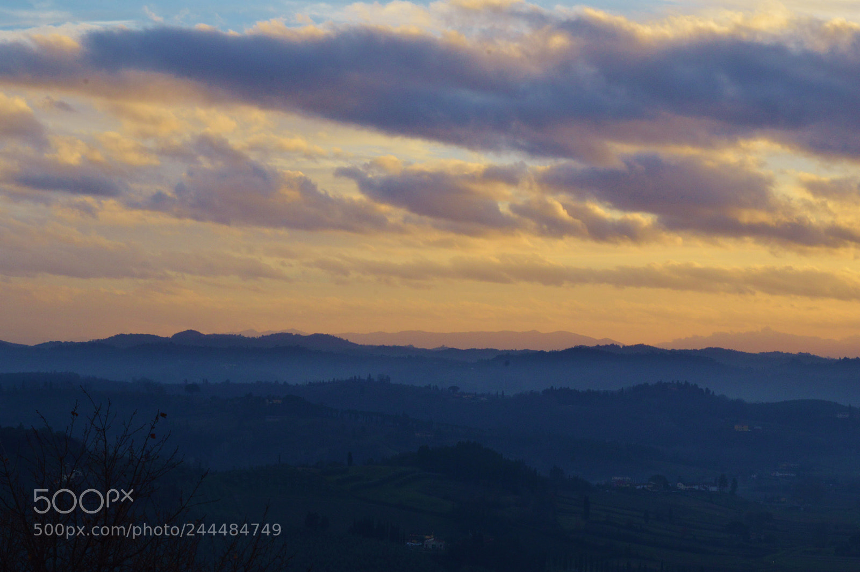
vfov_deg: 16.5
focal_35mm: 82
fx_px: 1969
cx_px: 430
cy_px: 286
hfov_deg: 24.6
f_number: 20
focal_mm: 55
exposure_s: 1/80
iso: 400
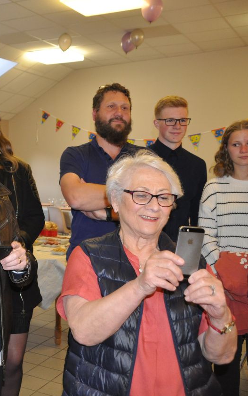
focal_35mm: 51
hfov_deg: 23.5
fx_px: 551
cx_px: -37
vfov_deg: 39.6
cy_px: 198
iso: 800
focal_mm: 22
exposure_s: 1/60
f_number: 3.8
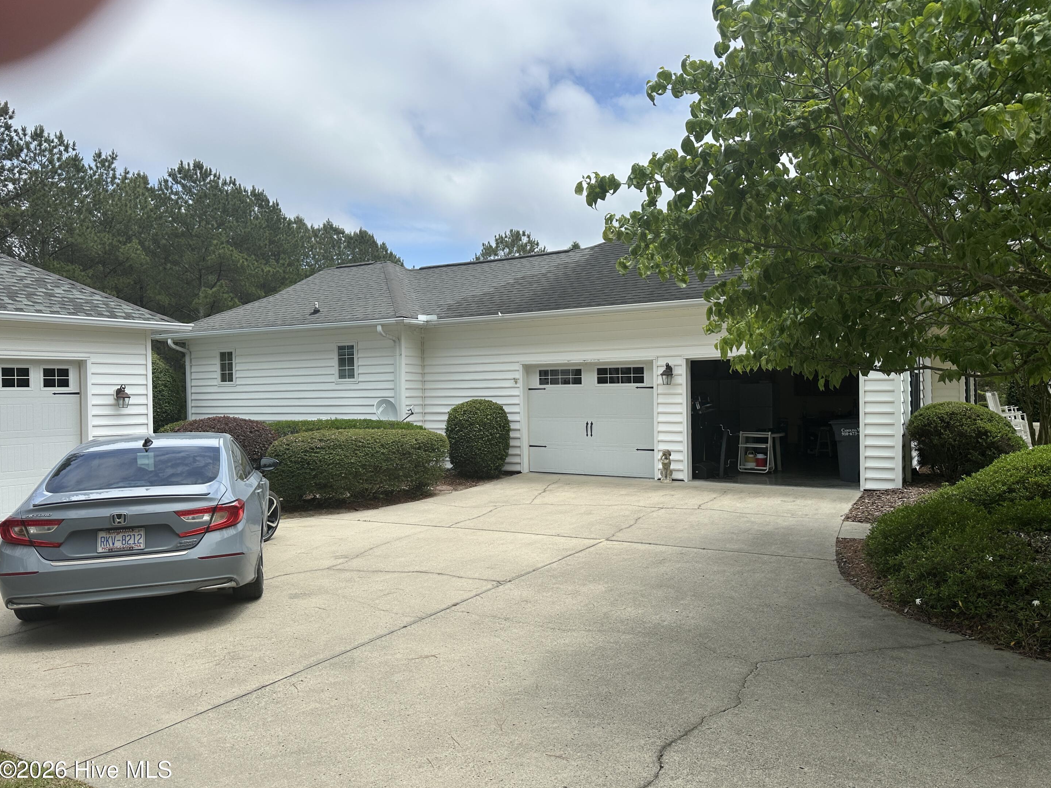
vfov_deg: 54.9
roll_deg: -1.0
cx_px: 544
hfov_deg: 69.4
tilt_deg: -0.9
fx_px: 759
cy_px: 397
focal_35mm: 25
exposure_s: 1/5000
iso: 80
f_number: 1.78
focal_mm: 6.86
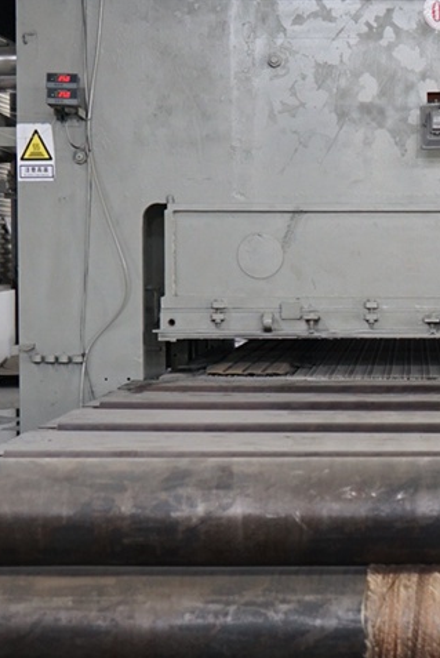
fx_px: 1719
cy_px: 302
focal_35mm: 94
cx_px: 410
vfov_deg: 21.7
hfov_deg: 14.4
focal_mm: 30
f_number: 4
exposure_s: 1/60
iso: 800
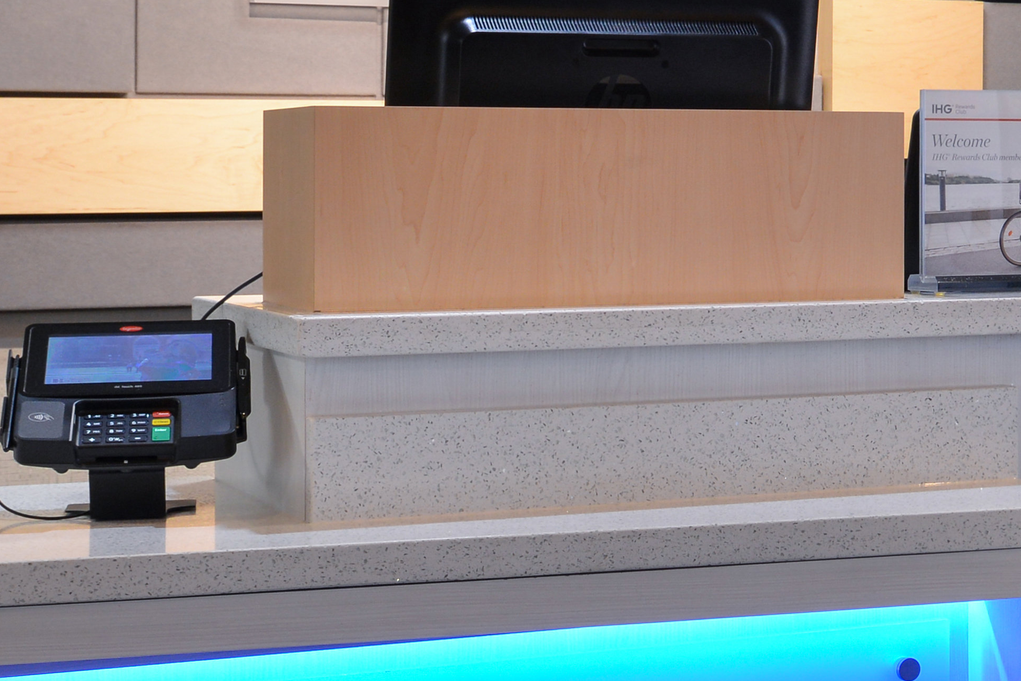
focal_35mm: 91
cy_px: 298
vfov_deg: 15.0
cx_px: 1033
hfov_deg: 21.5
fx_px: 2581
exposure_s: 1/10
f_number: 7.1
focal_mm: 24
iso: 400
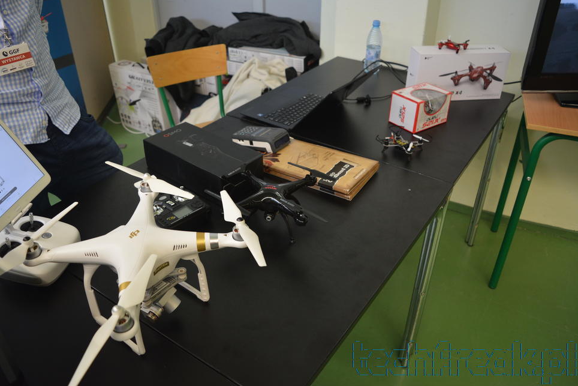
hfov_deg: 65.5
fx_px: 450
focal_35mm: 28
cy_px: 188
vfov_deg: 46.4
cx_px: 281
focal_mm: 18
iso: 800
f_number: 4
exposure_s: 1/60
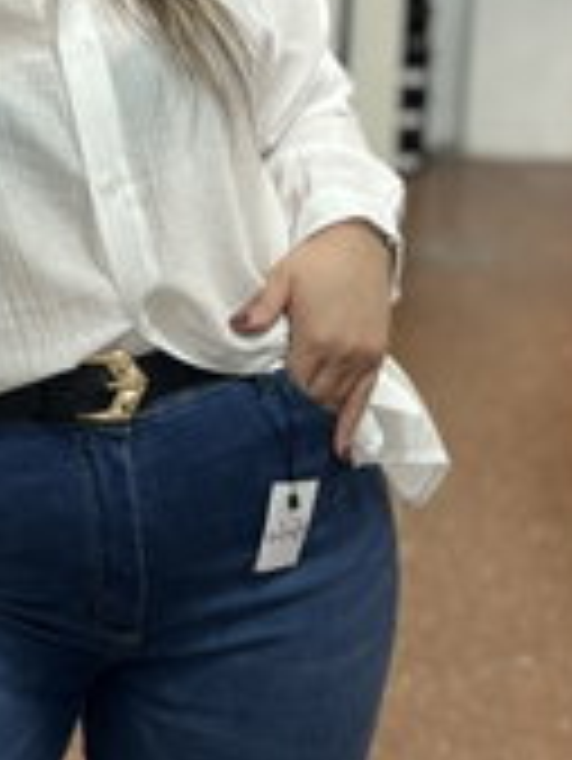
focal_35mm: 82
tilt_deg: -13.8
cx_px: 167
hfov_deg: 17.9
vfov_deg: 23.3
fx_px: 1804
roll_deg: -1.1
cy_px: 92
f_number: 1.5
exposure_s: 1/100
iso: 100
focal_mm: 5.7
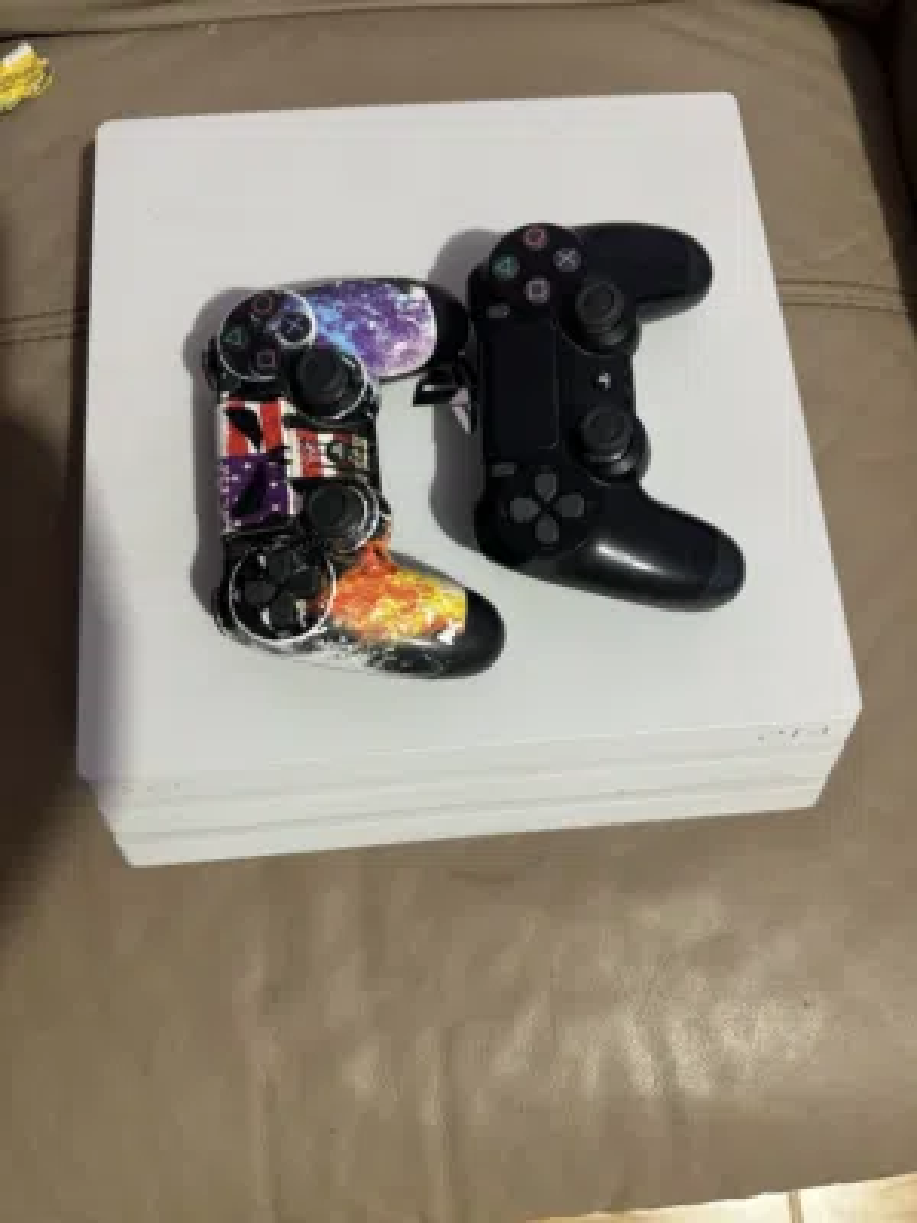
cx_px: 458
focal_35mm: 24
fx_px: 848
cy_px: 612
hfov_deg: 56.8
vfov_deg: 71.6
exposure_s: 1/50
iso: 250
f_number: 1.78
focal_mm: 6.86
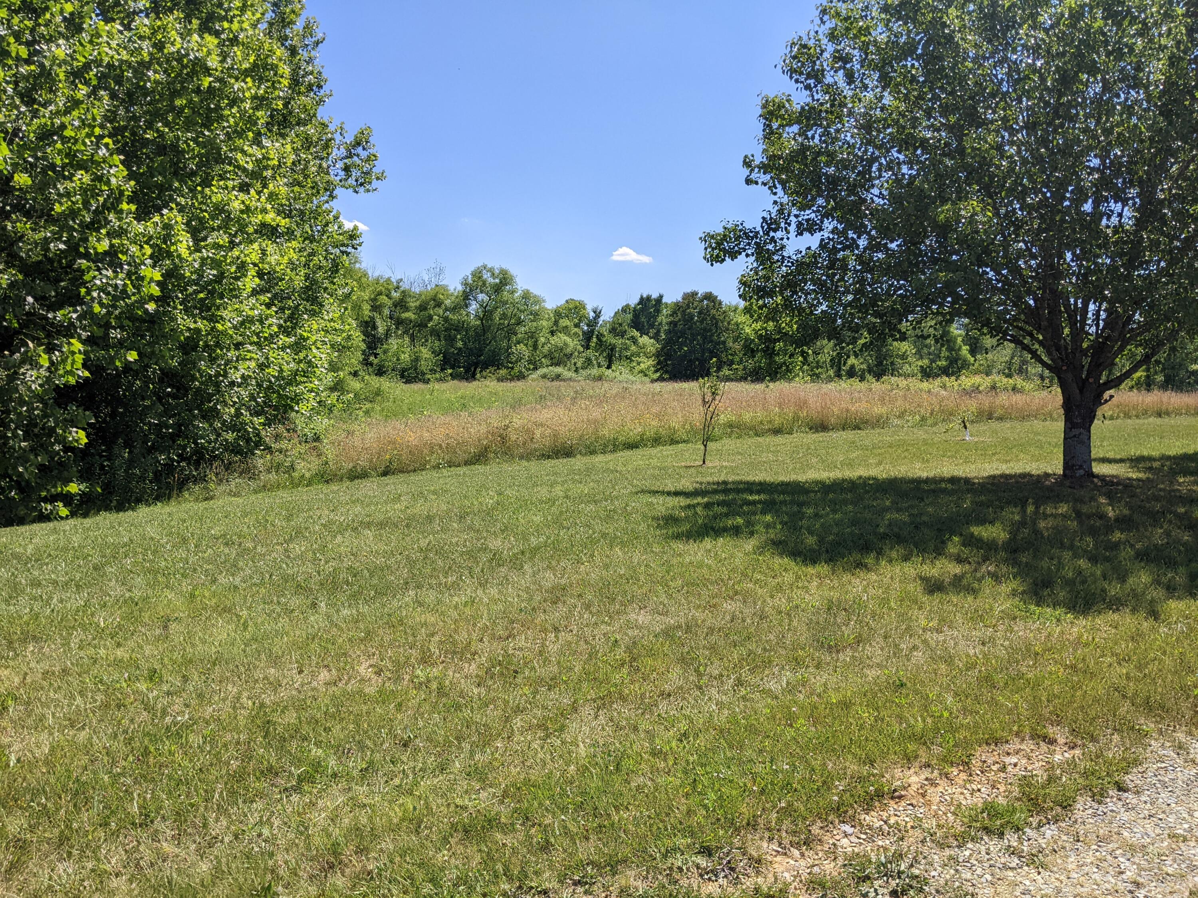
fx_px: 934
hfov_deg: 65.3
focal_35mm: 27
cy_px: 449
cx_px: 599
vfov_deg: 51.4
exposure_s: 1/3906
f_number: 1.8
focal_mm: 4.44
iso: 67
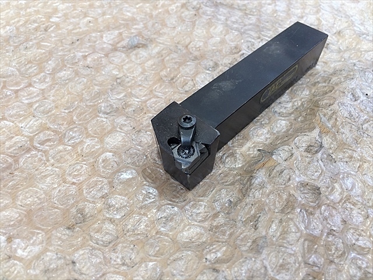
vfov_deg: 48.2
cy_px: 140
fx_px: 312
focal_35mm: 29
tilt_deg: -49.6
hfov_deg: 61.7
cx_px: 186
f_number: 2.2
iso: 50
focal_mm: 4.15
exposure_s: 1/30
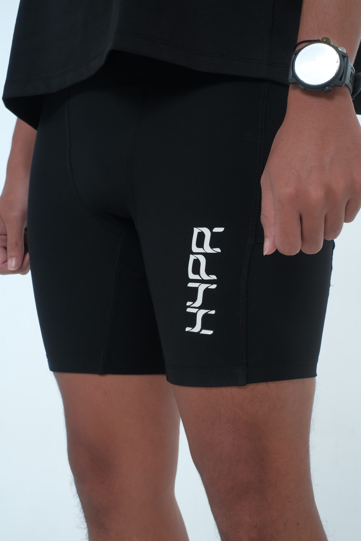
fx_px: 797
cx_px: 180
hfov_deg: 25.5
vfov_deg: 37.5
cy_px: 270
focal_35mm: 53
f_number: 9
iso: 200
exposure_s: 1/200
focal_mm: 35
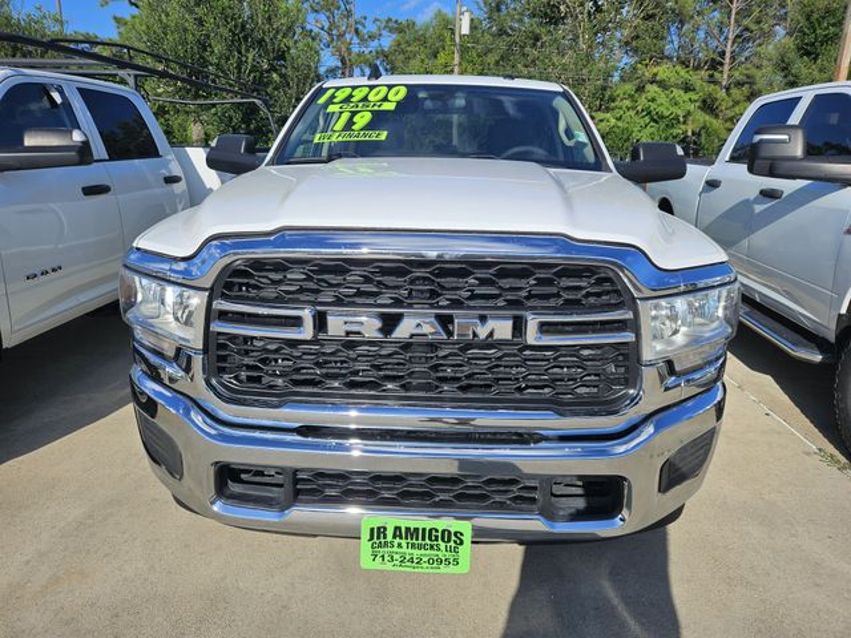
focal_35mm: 23
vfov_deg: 58.9
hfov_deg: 73.9
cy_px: 319
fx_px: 565
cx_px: 426
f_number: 1.8
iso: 25
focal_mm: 5.4
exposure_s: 1/2210
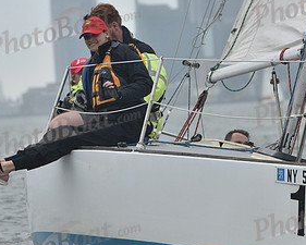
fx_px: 3506
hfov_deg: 5.0
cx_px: 198
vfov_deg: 4.0
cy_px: 172
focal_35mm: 387
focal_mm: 200
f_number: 7.1
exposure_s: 1/800
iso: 400
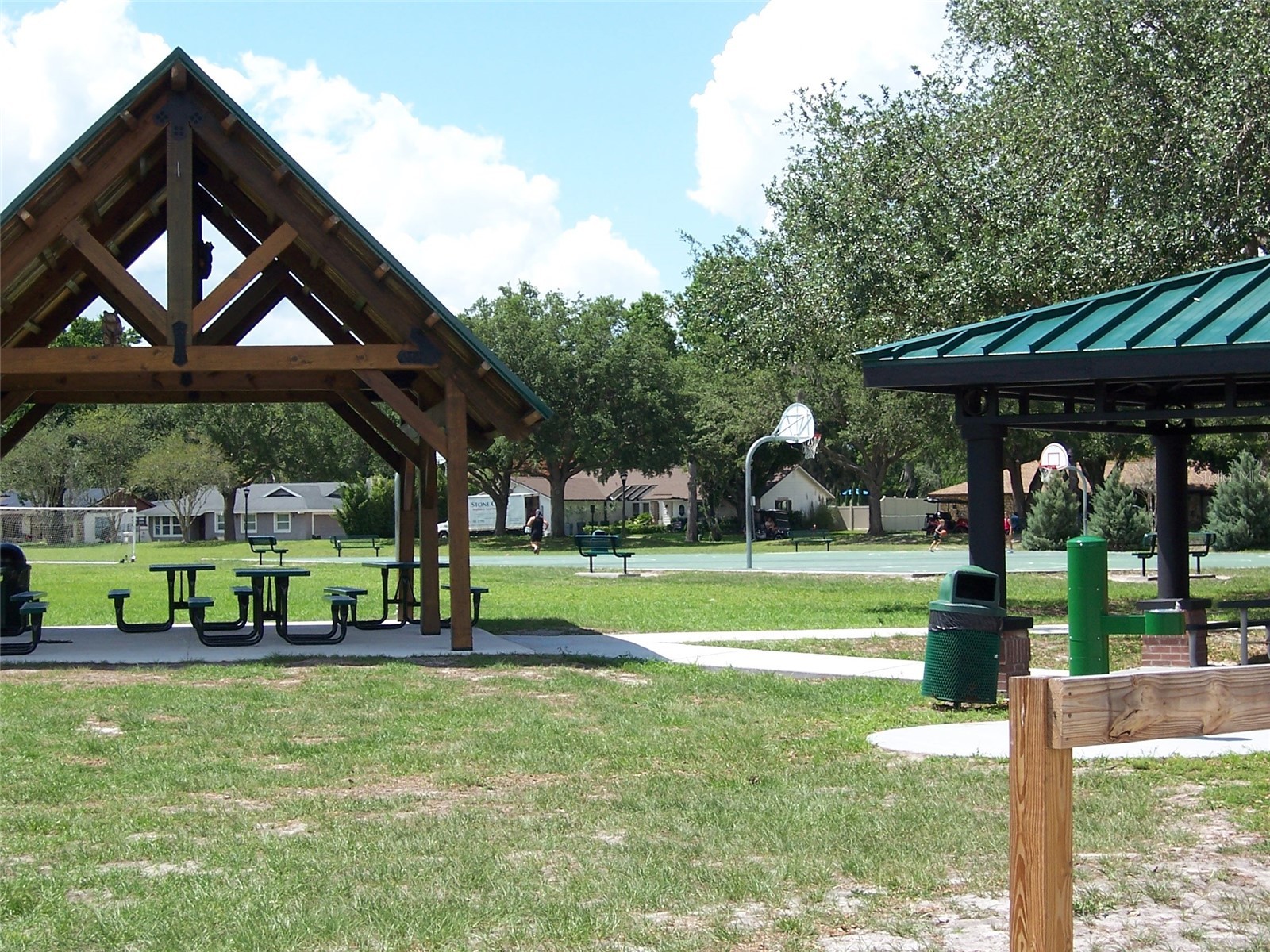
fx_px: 2678
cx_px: 635
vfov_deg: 20.2
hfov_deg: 26.7
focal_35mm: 73
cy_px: 476
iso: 80
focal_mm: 12.1
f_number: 4.8
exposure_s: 1/350
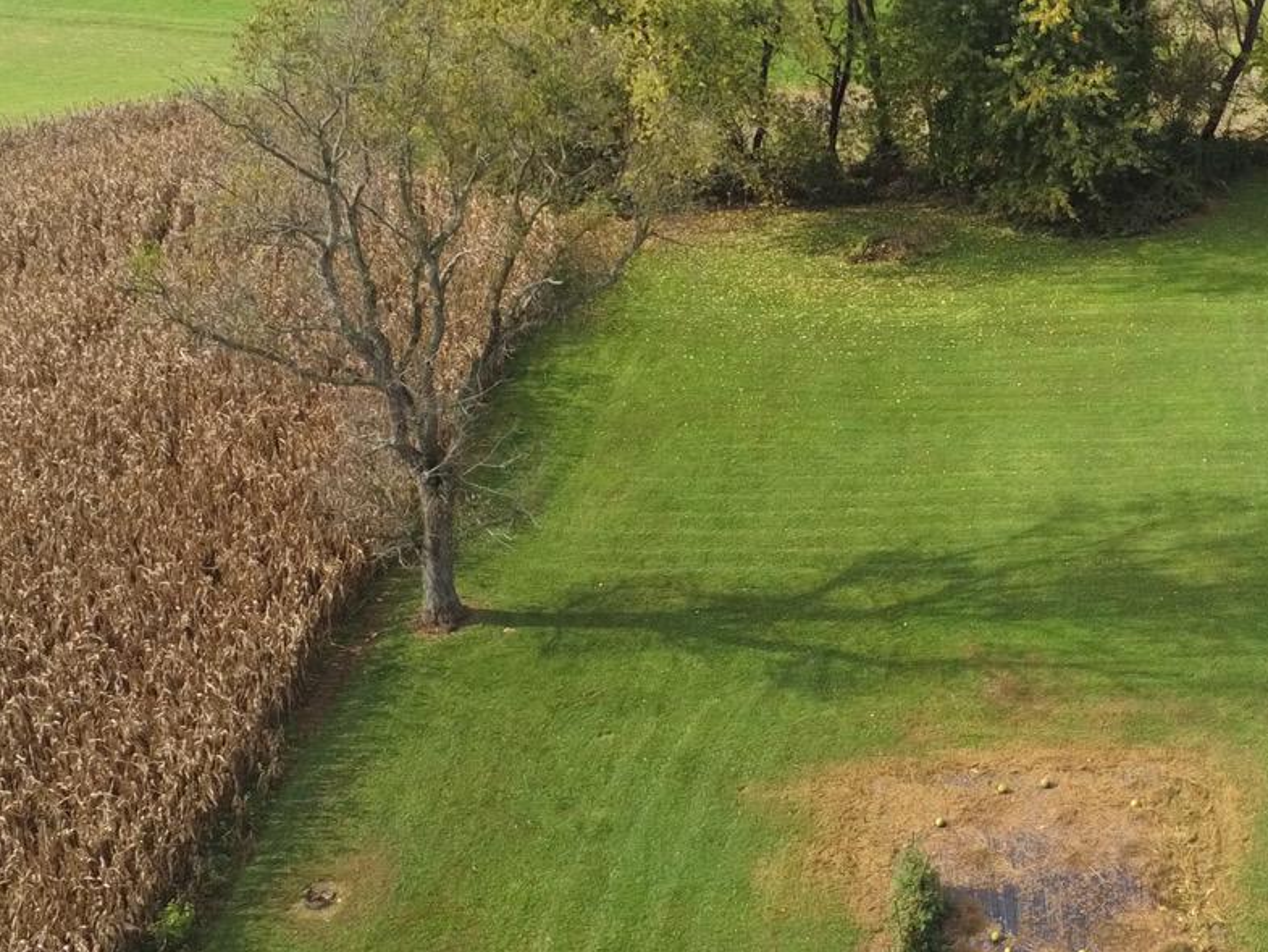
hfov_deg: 31.6
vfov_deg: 24.4
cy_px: 438
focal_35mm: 60
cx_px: 943
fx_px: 2198
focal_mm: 4
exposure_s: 1/961
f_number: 2.4
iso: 119
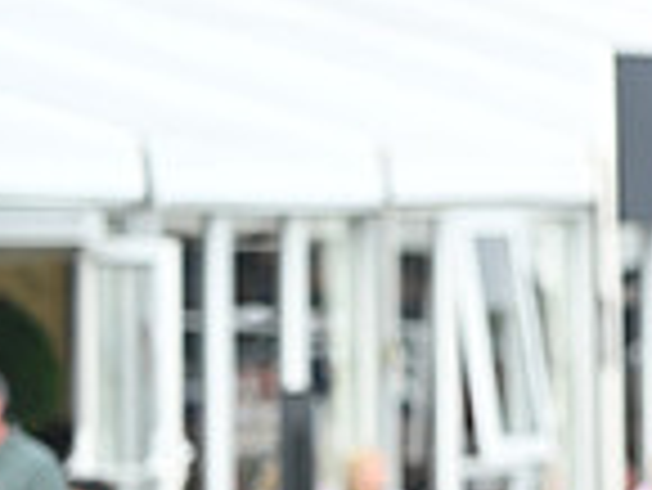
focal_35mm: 614
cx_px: 1196
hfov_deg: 3.2
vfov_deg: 2.4
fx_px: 11574
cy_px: 308
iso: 900
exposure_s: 1/1250
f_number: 4.8
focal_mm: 160
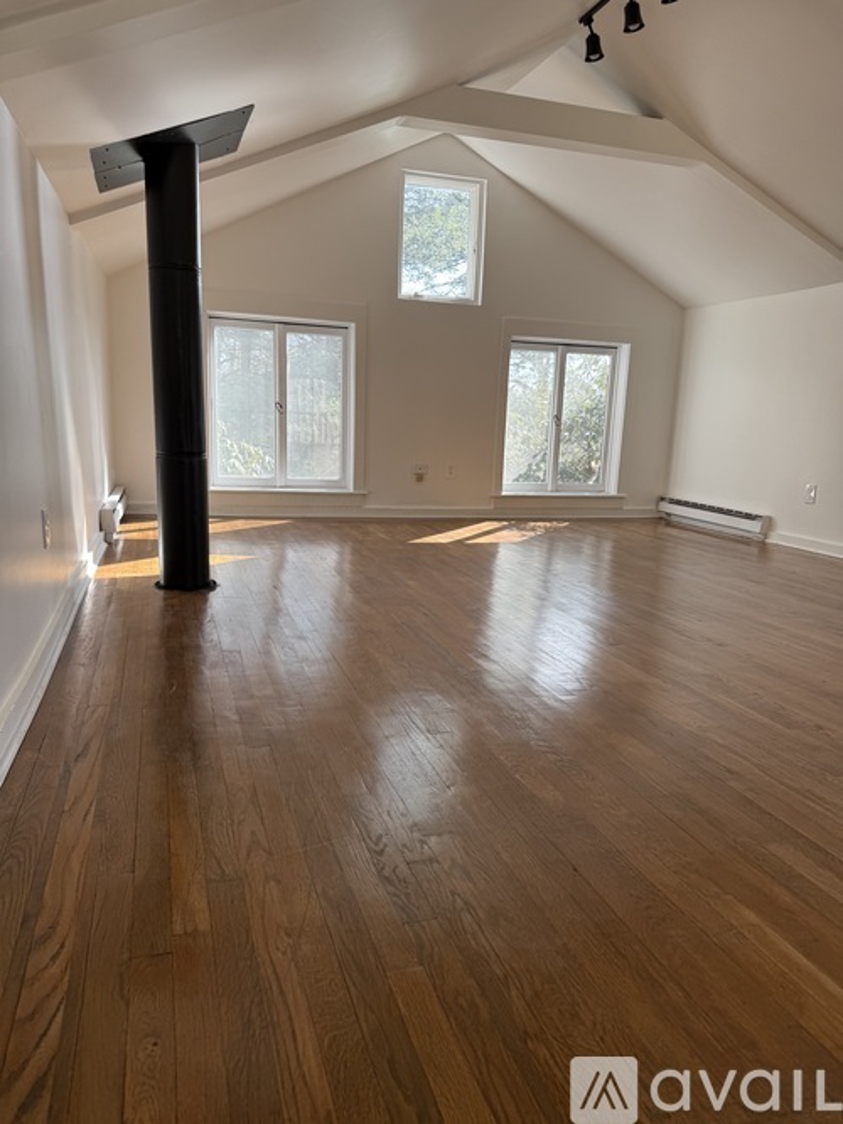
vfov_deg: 71.6
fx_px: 780
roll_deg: -2.2
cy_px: 562
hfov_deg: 56.8
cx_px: 422
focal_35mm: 24
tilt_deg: -11.4
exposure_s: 1/203
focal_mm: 6.76
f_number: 1.78
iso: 64
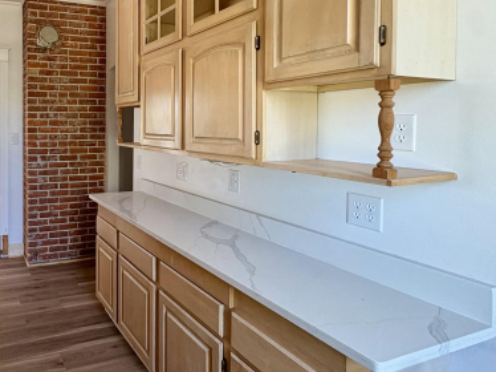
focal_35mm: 25
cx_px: 96
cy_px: 133
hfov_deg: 63.2
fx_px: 358
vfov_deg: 54.0
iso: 160
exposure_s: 1/60
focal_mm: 2.22
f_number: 2.2
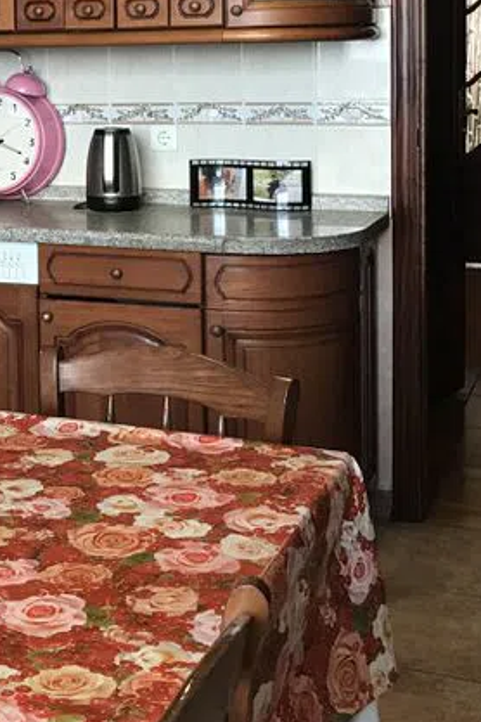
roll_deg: +1.3
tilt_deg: -4.0
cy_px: 145
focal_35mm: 67
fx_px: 1343
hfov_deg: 19.6
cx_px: -21
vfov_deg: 29.4
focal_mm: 3.99
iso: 50
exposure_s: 1/17
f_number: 1.8
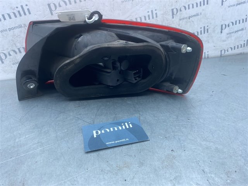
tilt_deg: -27.0
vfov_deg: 53.1
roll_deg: +1.8
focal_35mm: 26
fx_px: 186
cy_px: 93
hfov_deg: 67.3
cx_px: 124
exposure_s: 1/362
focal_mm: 4.25
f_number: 1.8
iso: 32
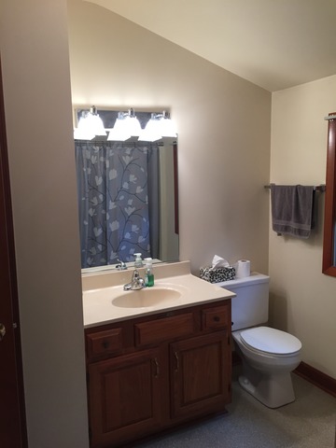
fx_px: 375
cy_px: 224
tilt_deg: -7.4
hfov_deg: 48.2
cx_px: 168
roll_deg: +1.8
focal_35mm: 29
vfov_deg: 61.7
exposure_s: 1/30
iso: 40
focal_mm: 4.15
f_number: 2.2
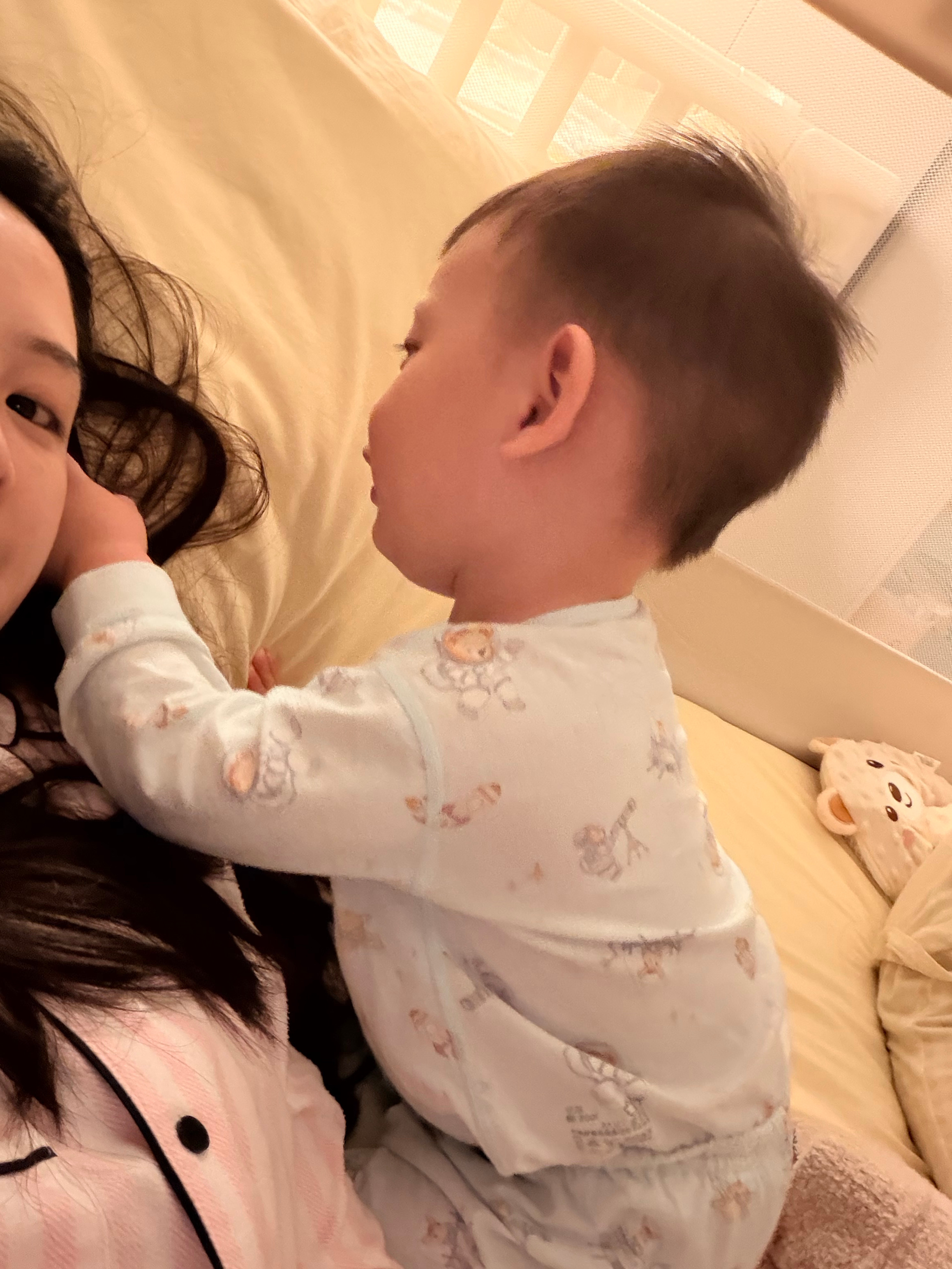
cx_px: 476
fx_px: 1100
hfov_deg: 46.8
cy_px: 634
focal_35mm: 30
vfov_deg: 60.0
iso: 800
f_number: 1.9
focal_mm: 2.71
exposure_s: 1/15
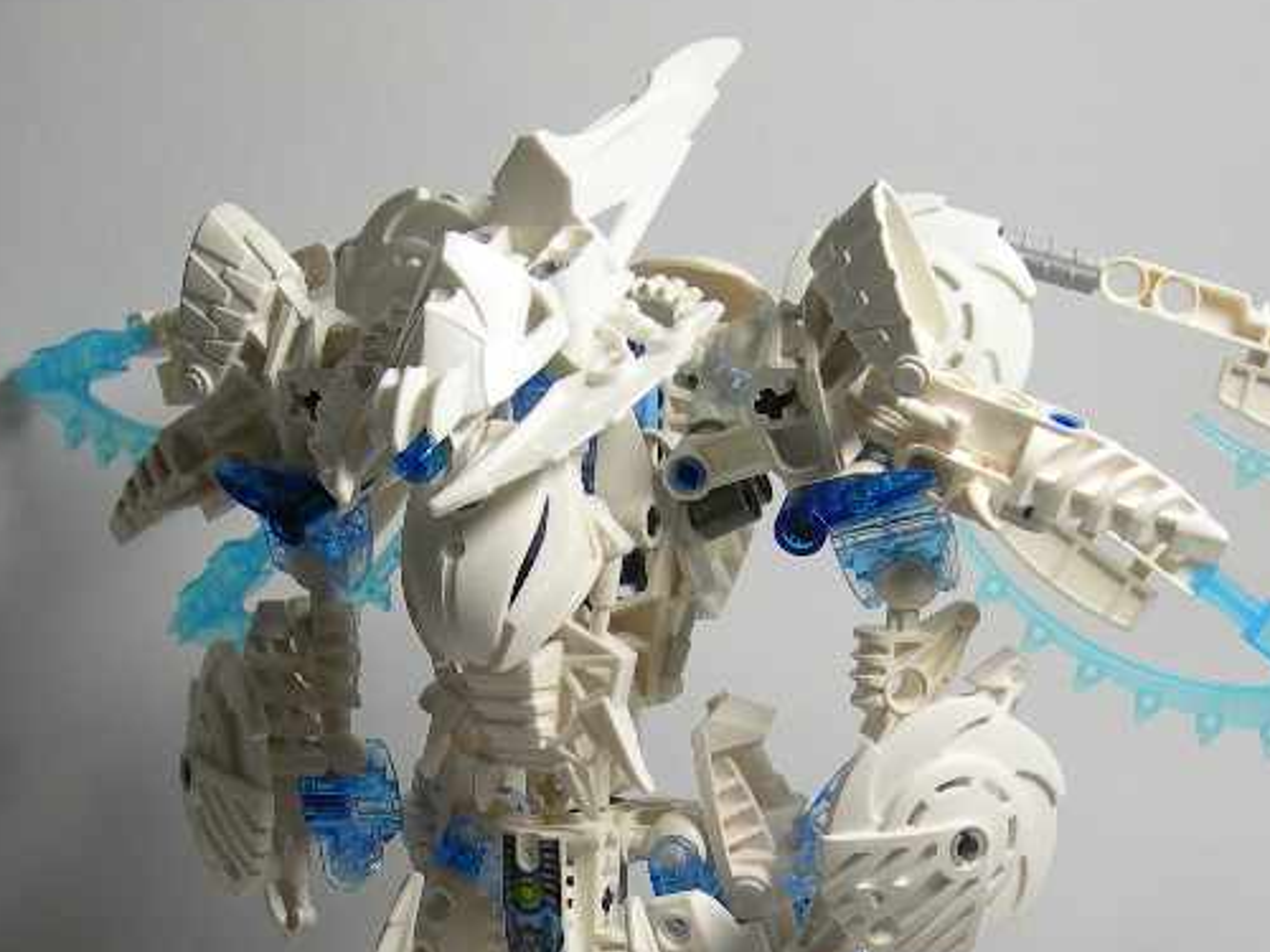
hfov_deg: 23.3
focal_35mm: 84
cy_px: 937
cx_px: 610
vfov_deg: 17.2
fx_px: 3082
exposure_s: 1/42.8
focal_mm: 8.5
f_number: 2.9
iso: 50
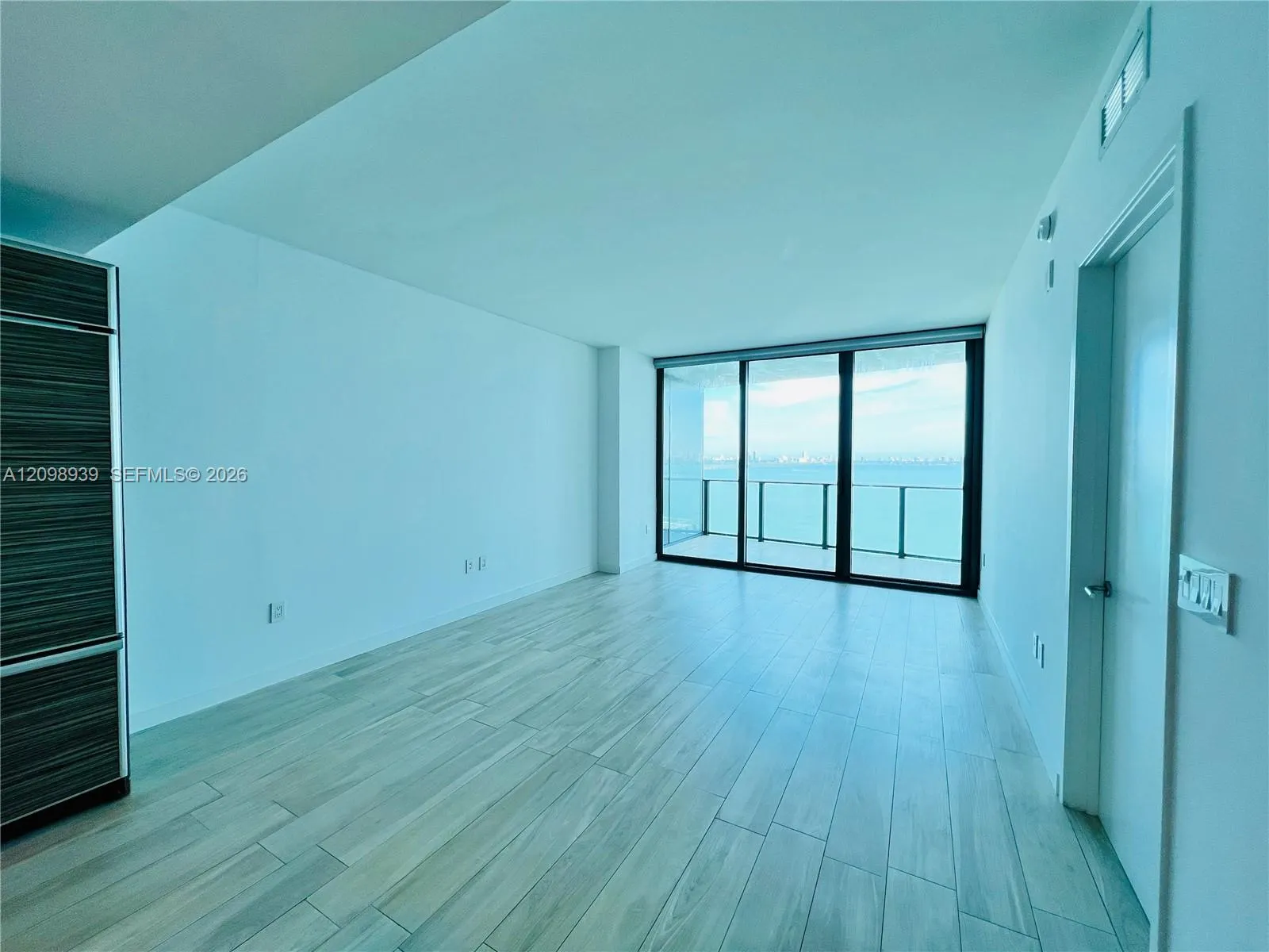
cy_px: 476
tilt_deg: -1.9
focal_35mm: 13
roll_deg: -0.2
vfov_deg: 89.9
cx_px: 634
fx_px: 477
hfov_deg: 106.2
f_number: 1.8
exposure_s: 1/120
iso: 32
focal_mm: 1.57
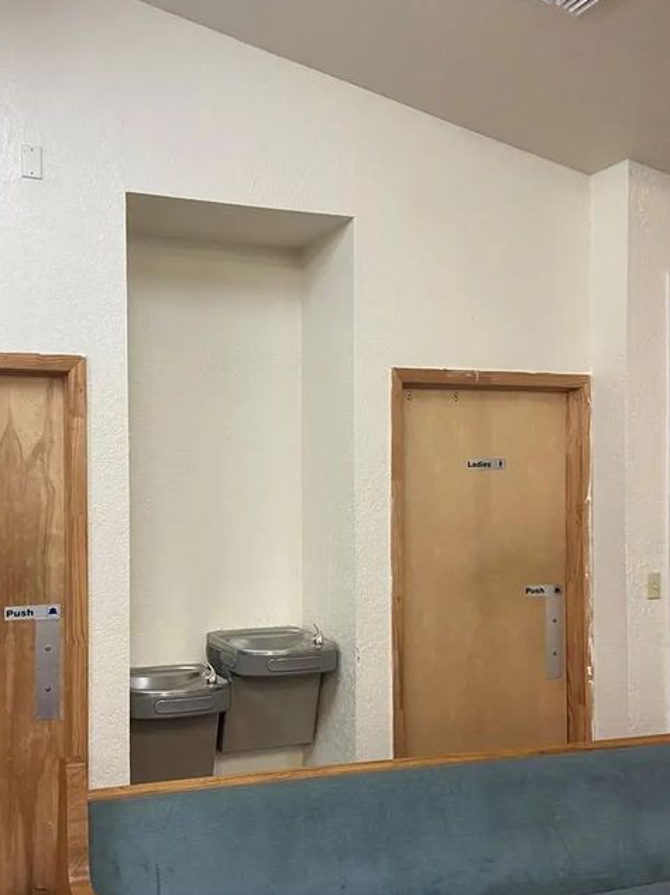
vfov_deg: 52.4
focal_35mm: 35
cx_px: 234
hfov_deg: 40.3
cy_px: 516
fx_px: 904
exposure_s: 1/60
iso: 200
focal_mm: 4.25
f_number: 1.8
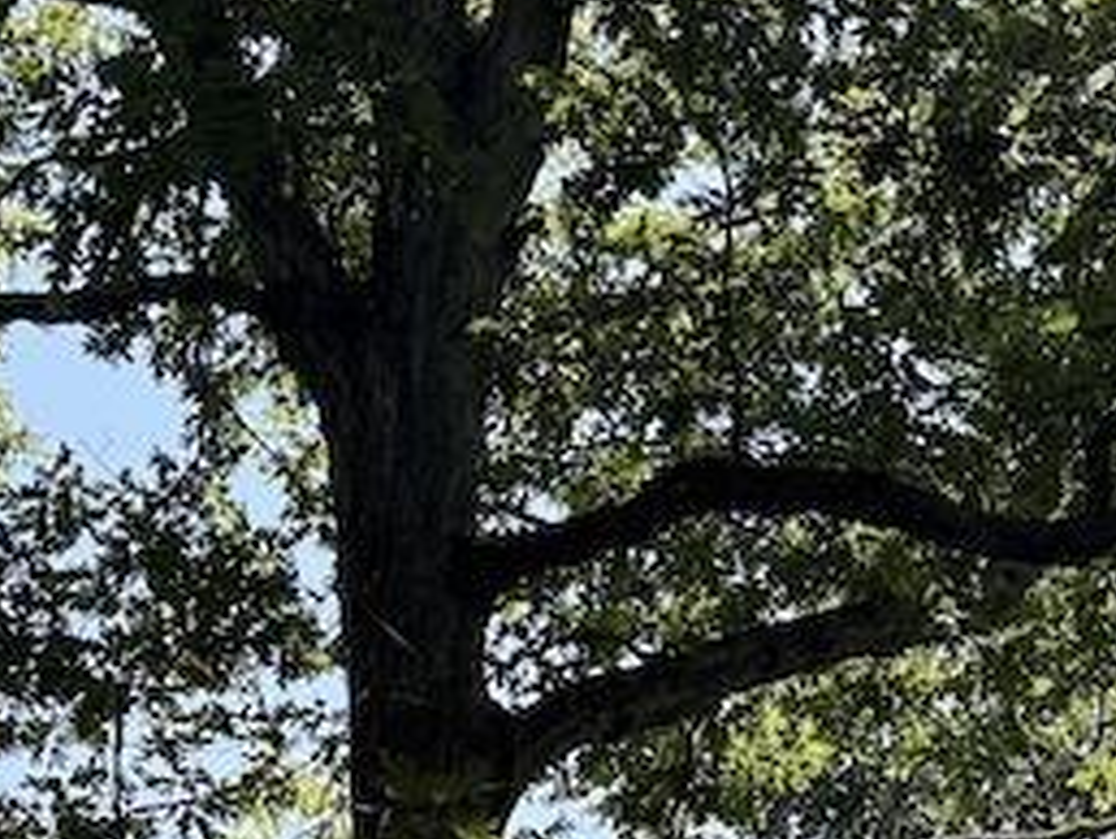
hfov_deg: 21.0
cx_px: 350
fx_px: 3001
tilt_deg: +10.1
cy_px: 1362
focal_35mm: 93
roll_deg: +0.1
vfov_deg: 14.5
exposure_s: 1/1292
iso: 100
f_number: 1.78
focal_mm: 6.76
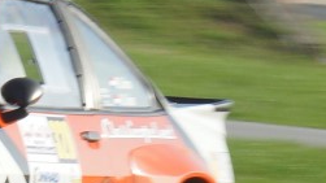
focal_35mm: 914
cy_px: 215
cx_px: -147
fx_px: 7898
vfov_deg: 1.3
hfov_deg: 2.4
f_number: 11
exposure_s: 1/80
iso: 200
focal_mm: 90
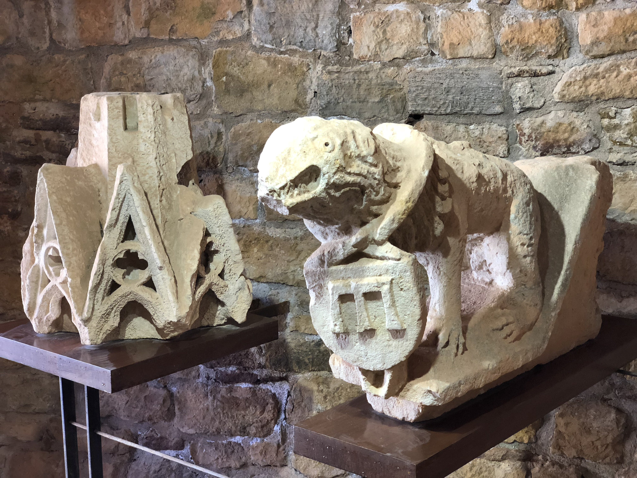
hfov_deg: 36.8
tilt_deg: -9.0
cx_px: 318
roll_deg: +1.6
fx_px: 957
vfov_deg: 28.0
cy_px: 239
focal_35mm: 52
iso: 100
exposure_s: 1/50
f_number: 2.4
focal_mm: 6
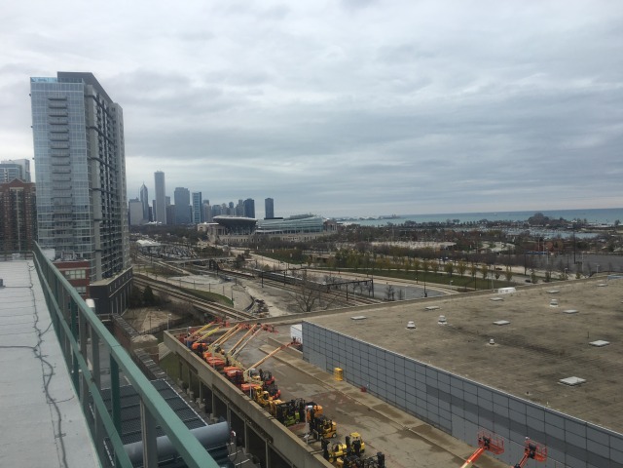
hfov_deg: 61.7
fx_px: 522
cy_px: 234
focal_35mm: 29
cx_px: 312
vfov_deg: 48.2
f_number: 2.2
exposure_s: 1/487
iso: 25
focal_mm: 4.15
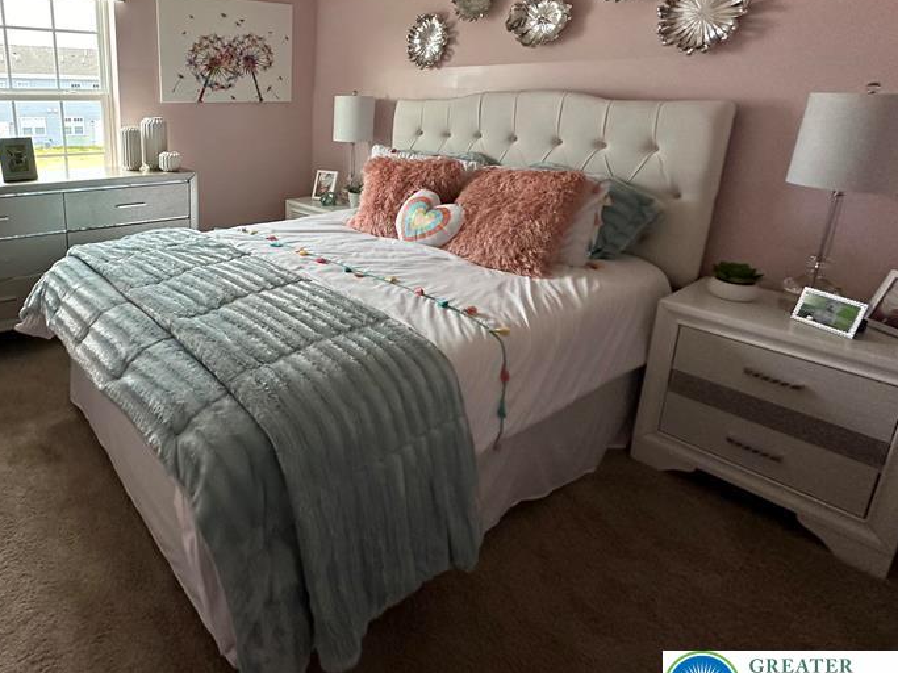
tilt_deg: -14.6
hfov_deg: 74.9
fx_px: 545
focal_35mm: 21
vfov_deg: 62.1
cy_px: 234
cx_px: 258
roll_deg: -1.4
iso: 320
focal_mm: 2.22
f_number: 2.2
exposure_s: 1/93
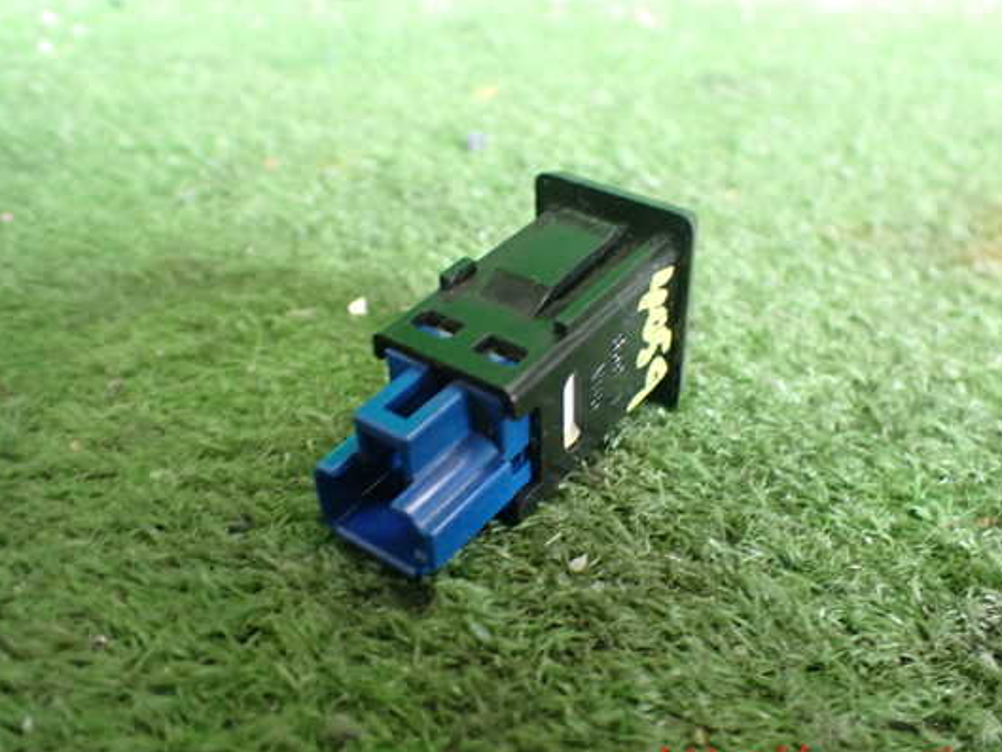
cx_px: 521
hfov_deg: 53.9
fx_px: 984
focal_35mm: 34
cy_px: 364
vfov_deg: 41.8
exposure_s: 1/100
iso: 800
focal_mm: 5.4
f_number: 2.3
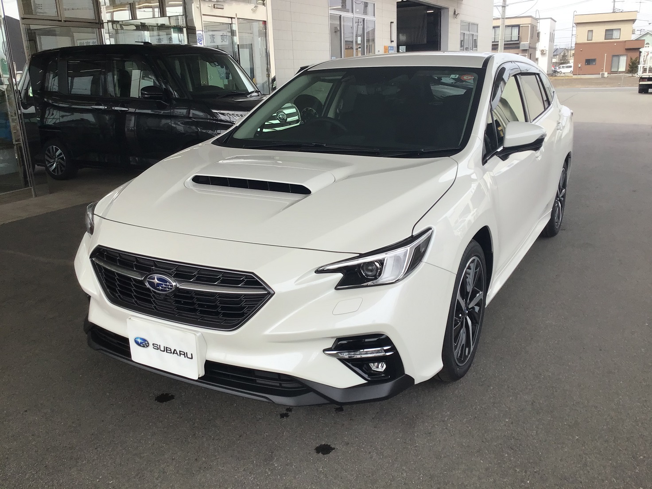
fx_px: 584
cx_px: 326
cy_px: 244
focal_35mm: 31
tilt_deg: -17.1
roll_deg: +0.9
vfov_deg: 45.4
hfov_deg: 58.4
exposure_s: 1/525
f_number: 2.4
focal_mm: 3.3
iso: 25
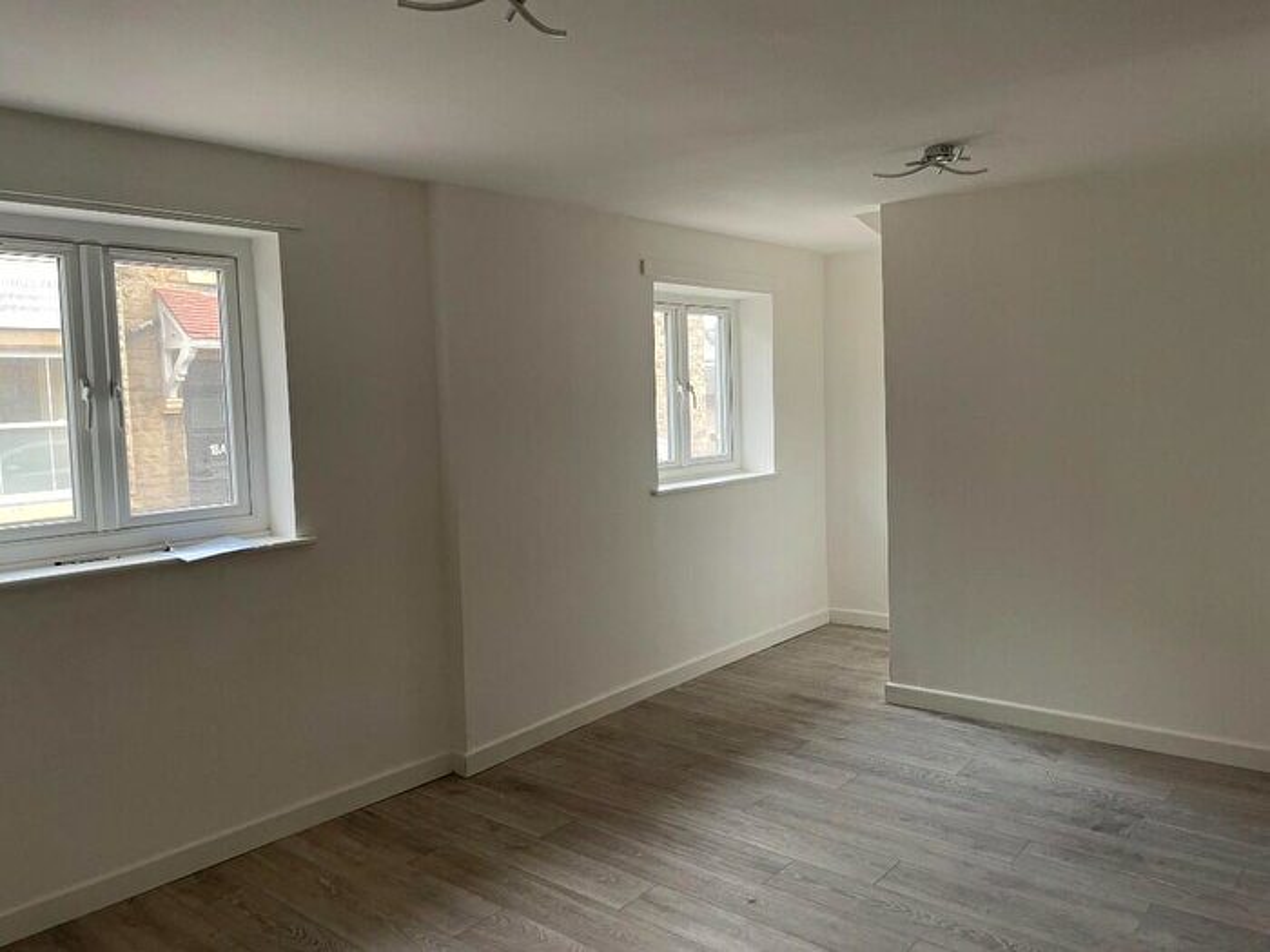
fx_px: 954
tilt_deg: -3.9
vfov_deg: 53.1
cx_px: 635
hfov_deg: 67.3
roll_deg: +1.0
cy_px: 476
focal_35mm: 26
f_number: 1.6
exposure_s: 1/73
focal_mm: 4.2
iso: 125
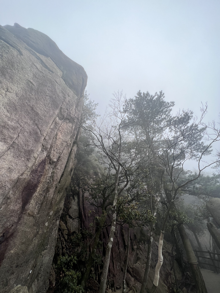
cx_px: 110
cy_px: 146
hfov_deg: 89.9
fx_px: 110
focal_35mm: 13
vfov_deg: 106.2
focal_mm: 1.57
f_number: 1.8
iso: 32
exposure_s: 1/232
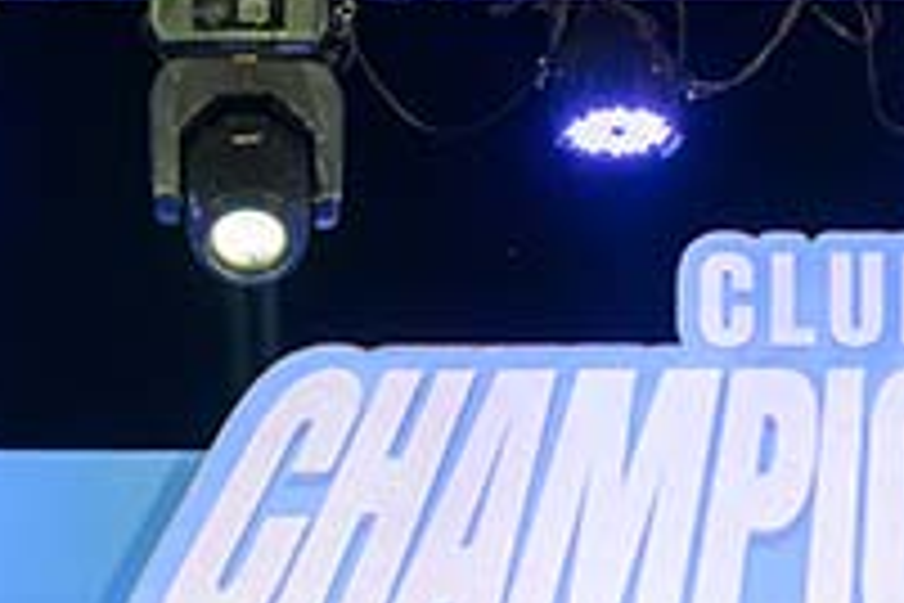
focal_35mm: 172
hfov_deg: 11.9
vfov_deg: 7.5
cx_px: 832
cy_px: 1350
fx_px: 4319
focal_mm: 36
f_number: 6.3
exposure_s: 1/250
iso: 2500
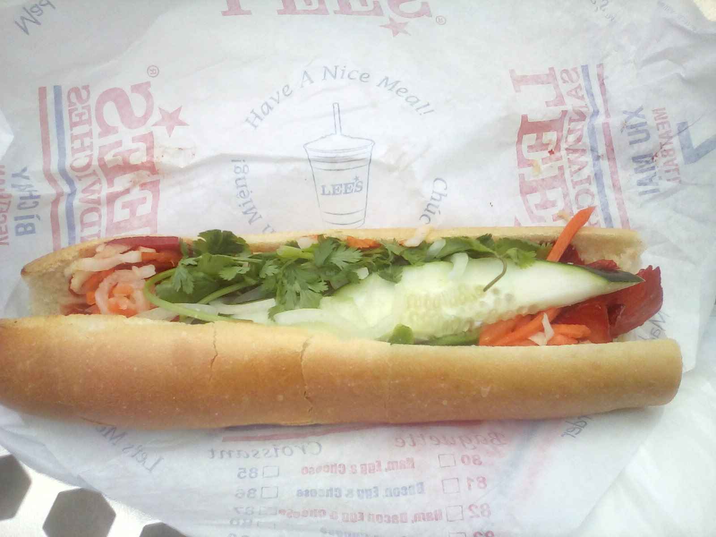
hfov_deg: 52.6
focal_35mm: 35
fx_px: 724
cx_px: 358
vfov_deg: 40.7
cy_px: 268
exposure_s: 1/750
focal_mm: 2.9
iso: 56
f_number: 2.8
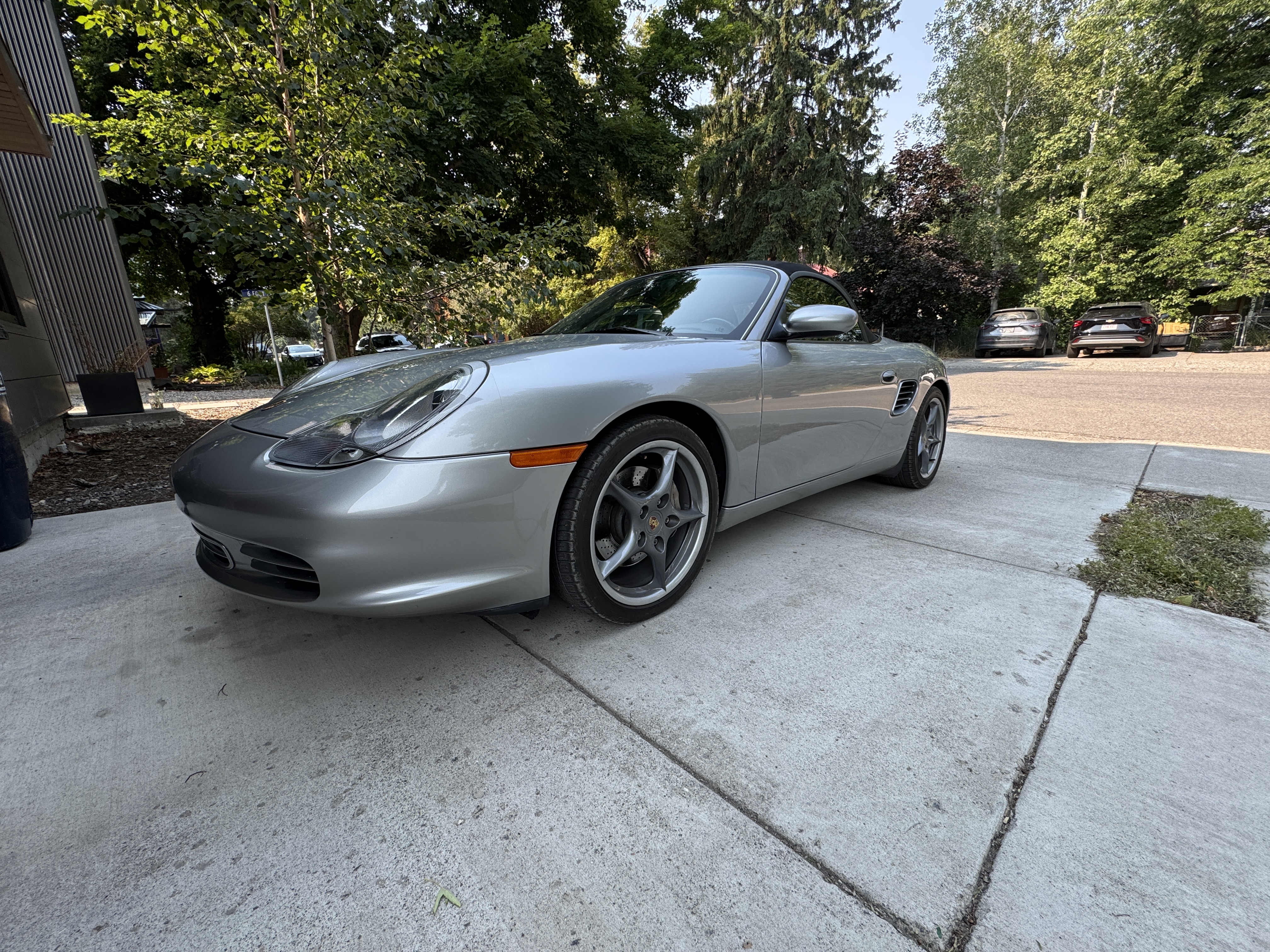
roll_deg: +2.8
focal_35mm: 14
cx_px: 635
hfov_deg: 102.1
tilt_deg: -15.3
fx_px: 514
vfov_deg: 85.7
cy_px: 476
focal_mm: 2.22
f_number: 2.2
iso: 40
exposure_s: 1/370
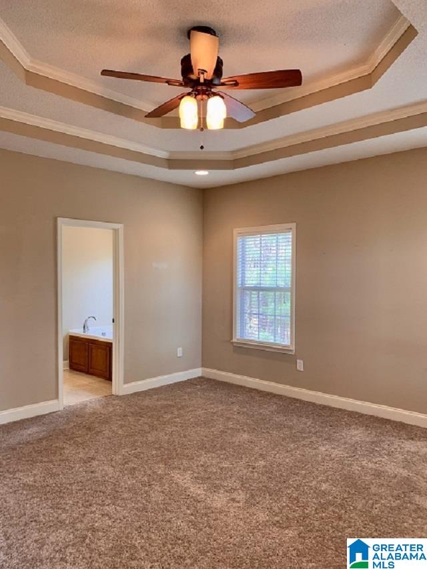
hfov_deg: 53.1
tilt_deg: -0.7
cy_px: 284
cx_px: 214
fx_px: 428
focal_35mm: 26
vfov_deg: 67.3
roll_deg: +0.0
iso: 125
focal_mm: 4.25
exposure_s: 1/60
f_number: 1.8
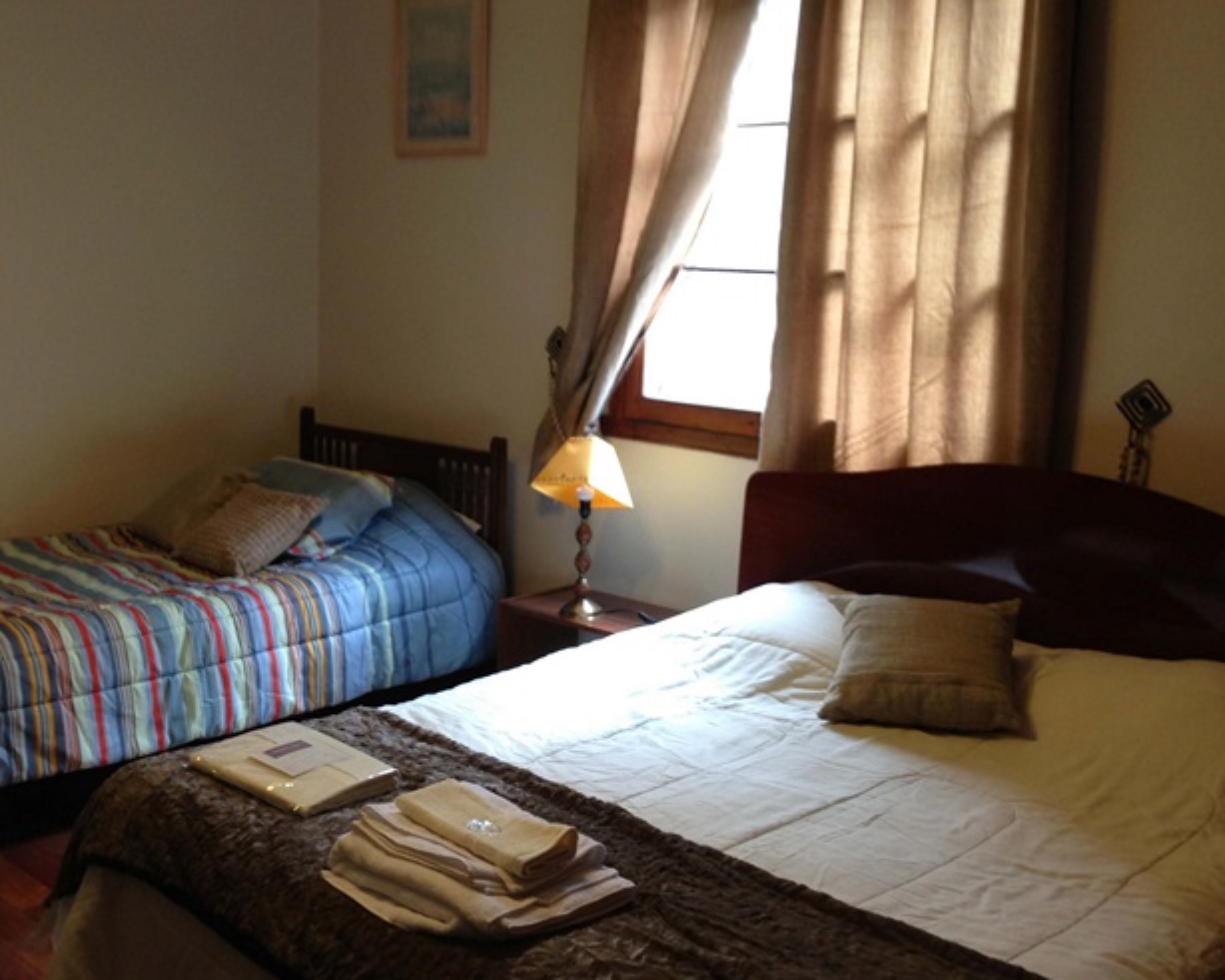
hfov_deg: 43.5
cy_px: 483
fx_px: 1522
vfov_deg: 35.7
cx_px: 463
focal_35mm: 42
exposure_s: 1/20
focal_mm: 4.13
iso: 64
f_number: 2.4
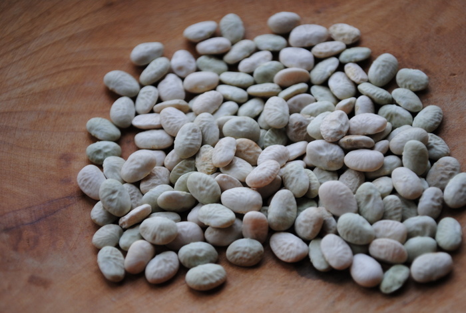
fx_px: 1069
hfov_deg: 24.6
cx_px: 233
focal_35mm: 82
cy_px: 156
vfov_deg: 16.6
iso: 250
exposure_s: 1/60
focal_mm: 55
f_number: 5.6
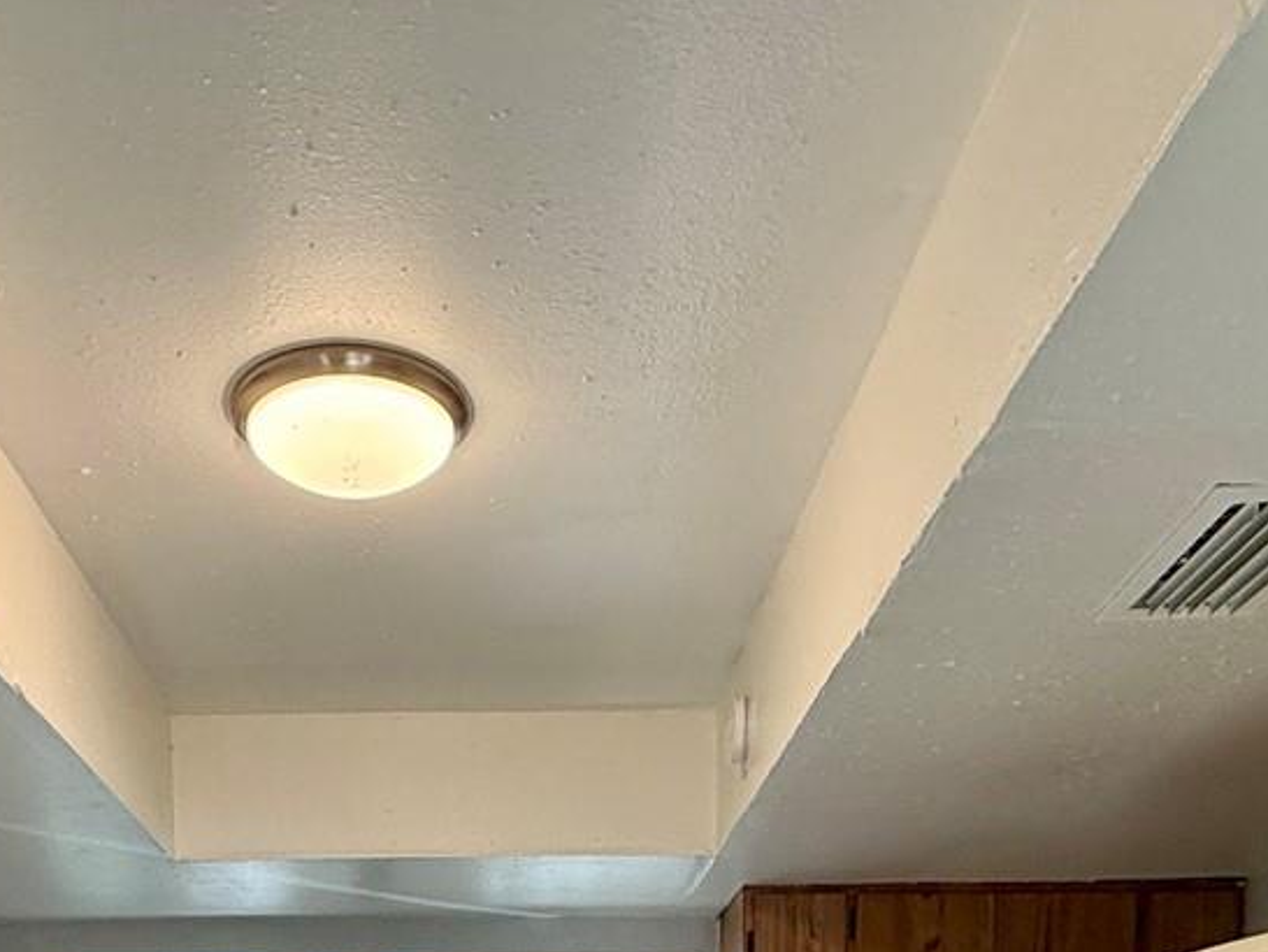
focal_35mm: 41
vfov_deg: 26.8
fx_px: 1503
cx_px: 490
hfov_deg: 45.4
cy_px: 1370
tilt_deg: -4.2
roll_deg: +1.3
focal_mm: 2.22
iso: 200
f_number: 2.2
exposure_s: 1/120
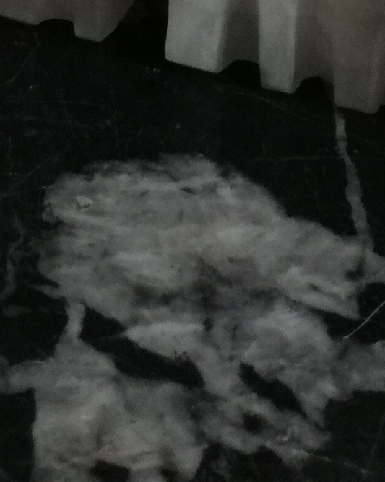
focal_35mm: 141
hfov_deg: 10.5
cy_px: -752
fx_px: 2009
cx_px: -216
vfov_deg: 11.0
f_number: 2
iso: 100
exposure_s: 1/33.3
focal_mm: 3.79
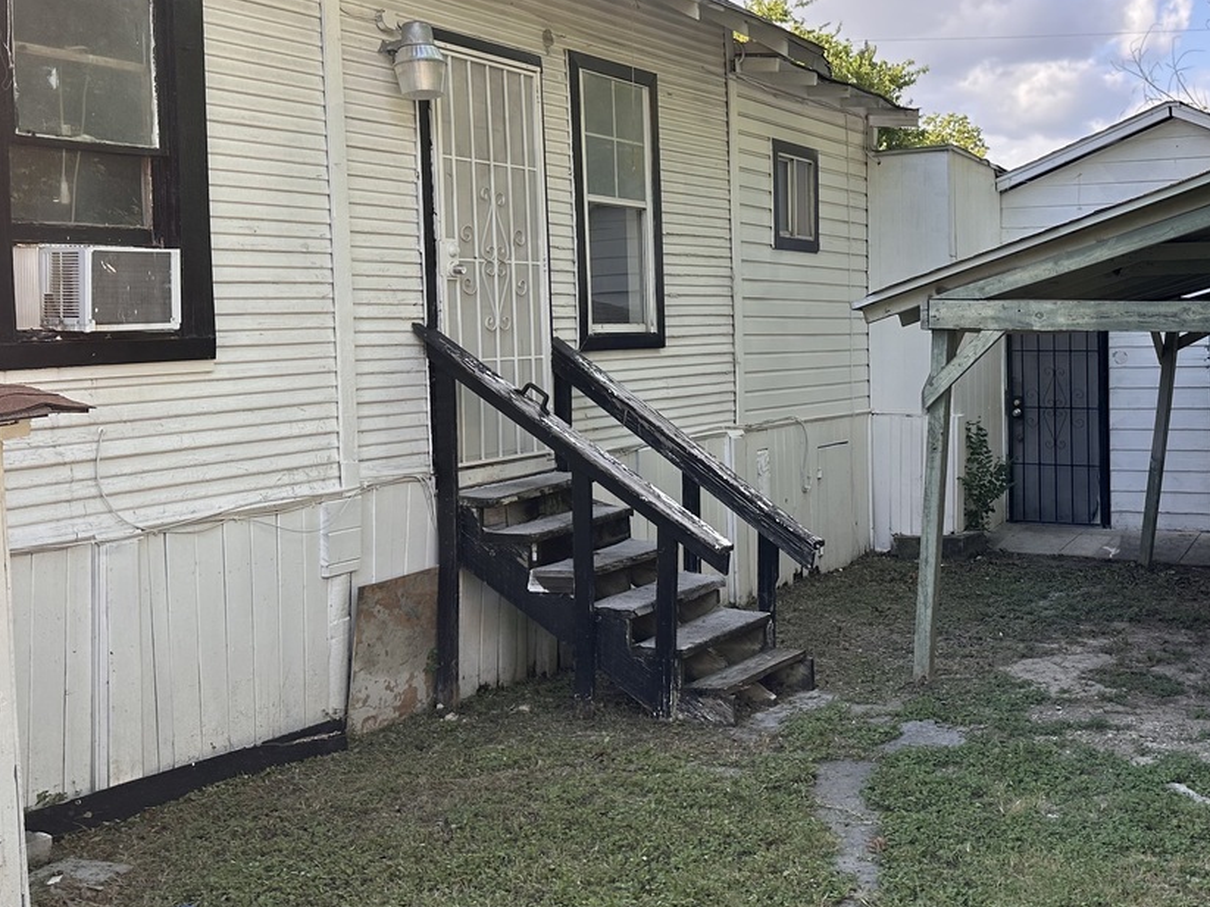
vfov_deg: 34.1
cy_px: 331
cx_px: 847
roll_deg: +0.6
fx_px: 1468
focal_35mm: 42
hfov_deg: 43.9
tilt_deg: +1.8
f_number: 1.78
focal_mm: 6.86
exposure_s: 1/952
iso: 80
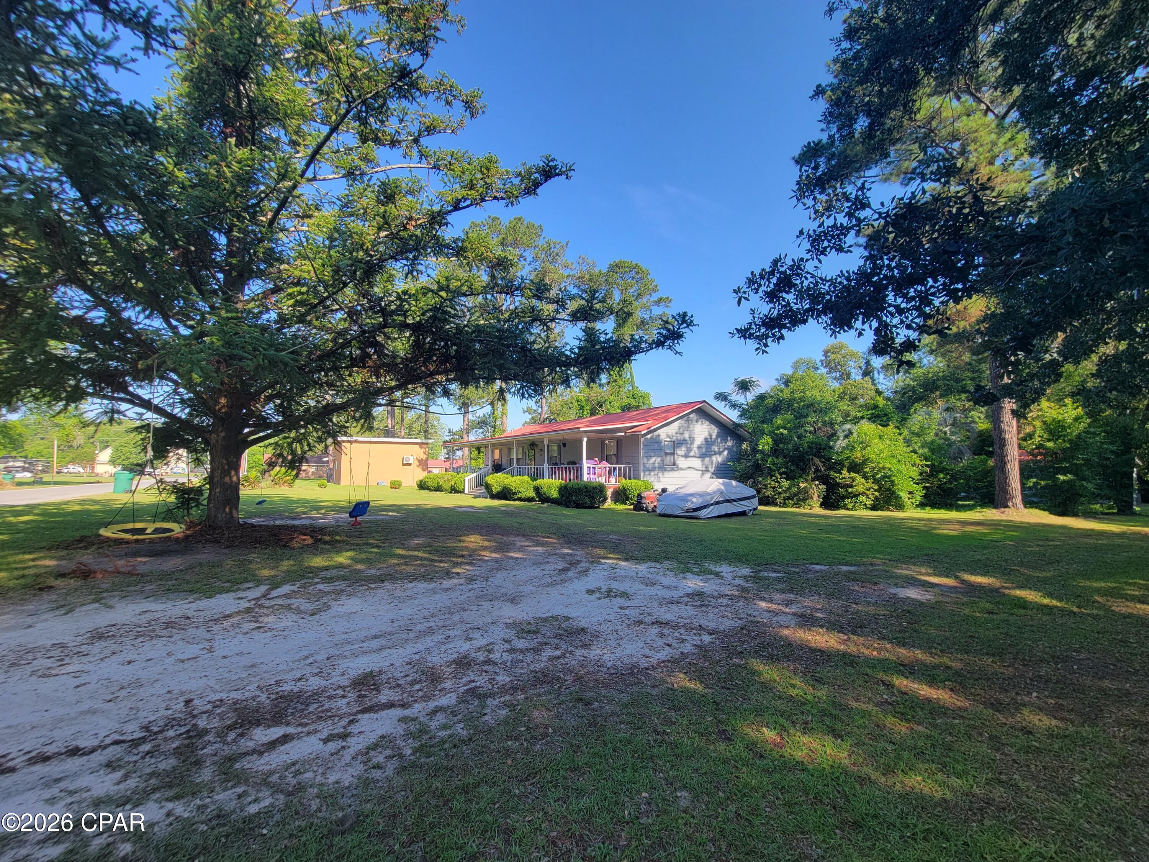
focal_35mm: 13
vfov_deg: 89.9
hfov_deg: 106.2
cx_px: 574
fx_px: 432
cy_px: 431
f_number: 2.2
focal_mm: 2.2
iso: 50
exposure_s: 1/412
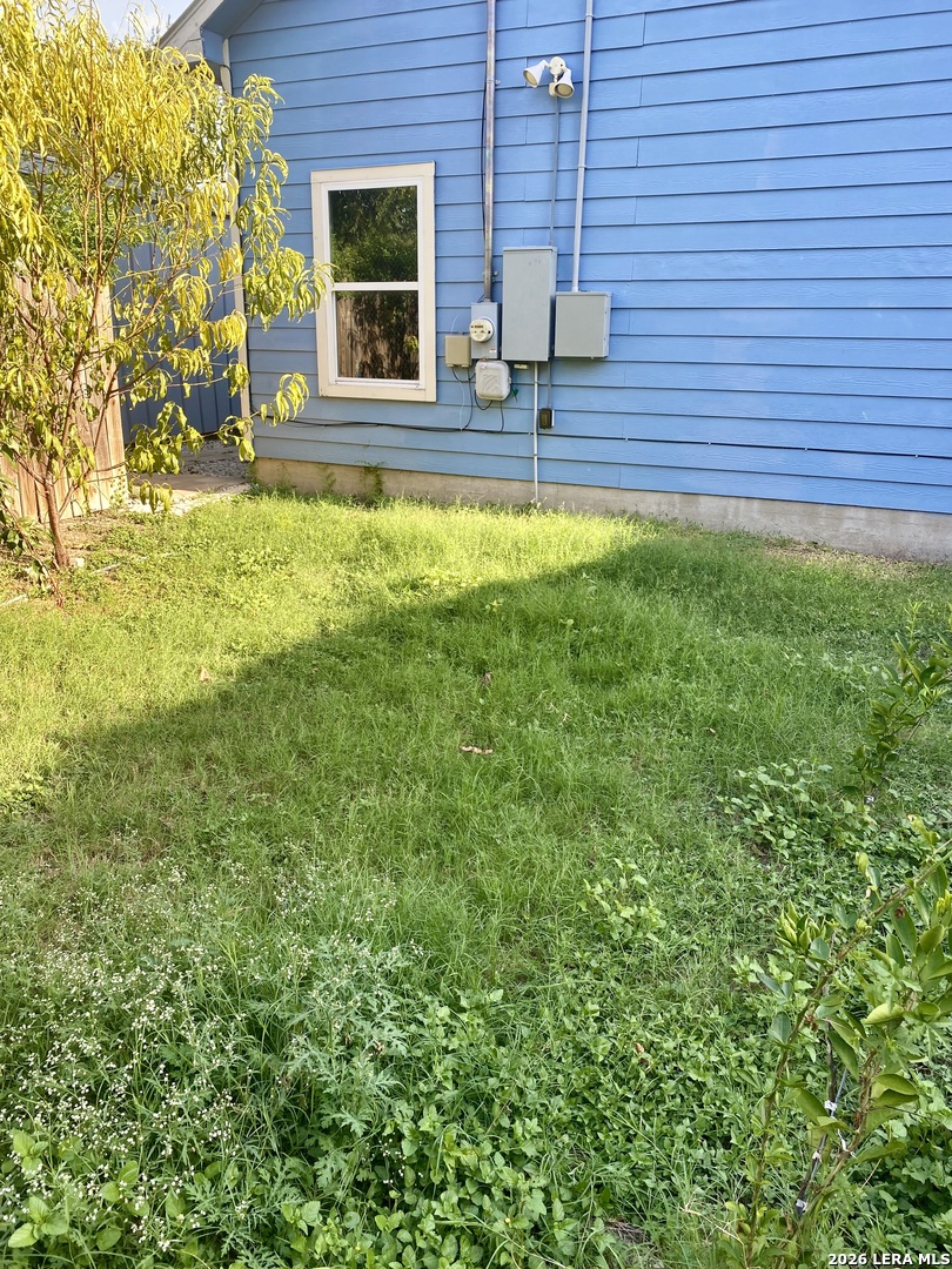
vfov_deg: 67.3
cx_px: 476
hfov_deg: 53.1
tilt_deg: -17.0
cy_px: 634
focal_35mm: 26
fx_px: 953
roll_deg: -1.4
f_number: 1.8
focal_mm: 4.25
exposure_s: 1/360
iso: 32
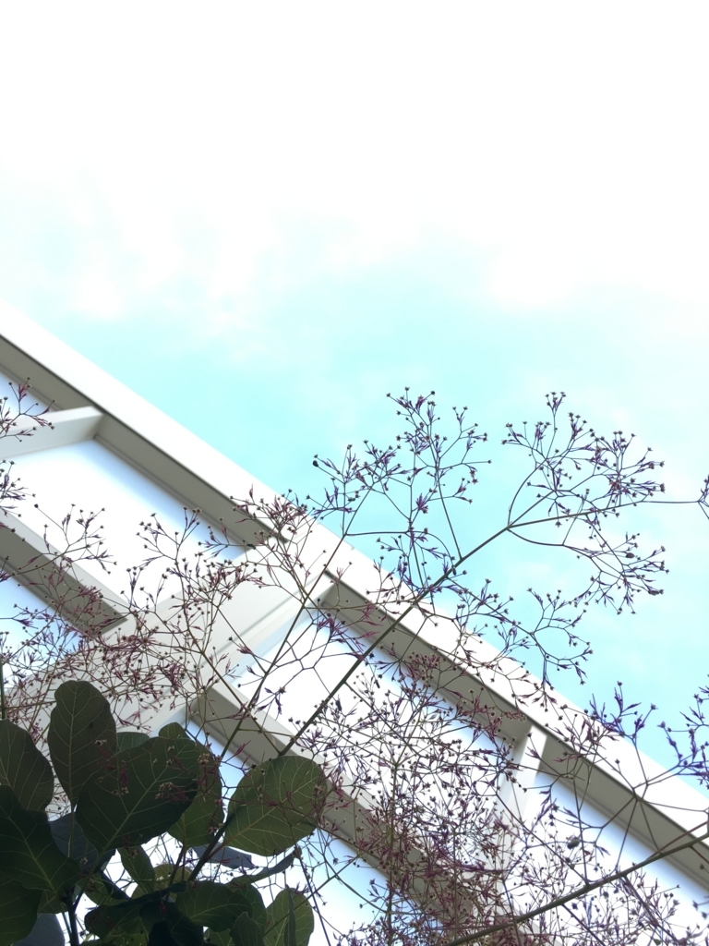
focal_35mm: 29
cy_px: 473
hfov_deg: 48.2
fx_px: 792
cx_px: 354
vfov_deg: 61.7
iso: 25
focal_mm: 4.15
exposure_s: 1/146
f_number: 2.2
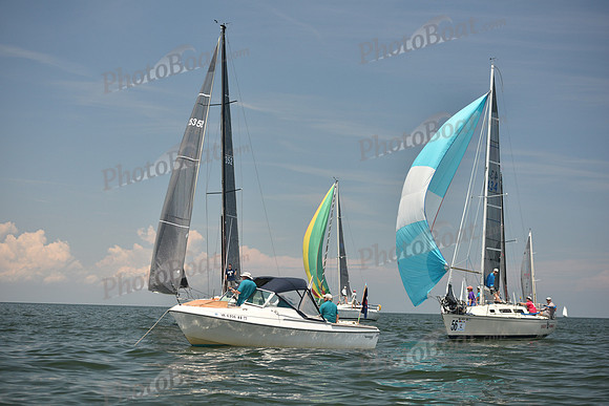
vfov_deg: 19.5
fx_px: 1184
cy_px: 203
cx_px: 304
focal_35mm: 70
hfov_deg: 28.8
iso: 320
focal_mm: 70
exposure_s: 1/2000
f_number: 3.5
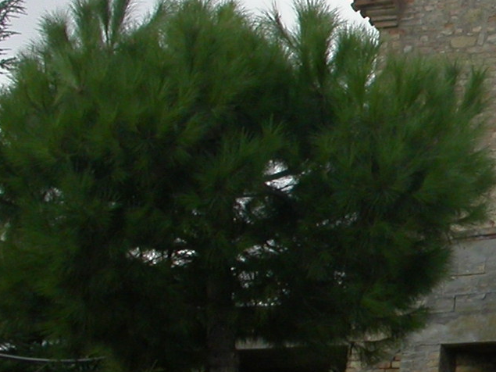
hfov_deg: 13.4
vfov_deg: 10.9
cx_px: 808
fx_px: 1948
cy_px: 227
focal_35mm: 136
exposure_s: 1/233
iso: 100
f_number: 6.7
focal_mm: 7.85
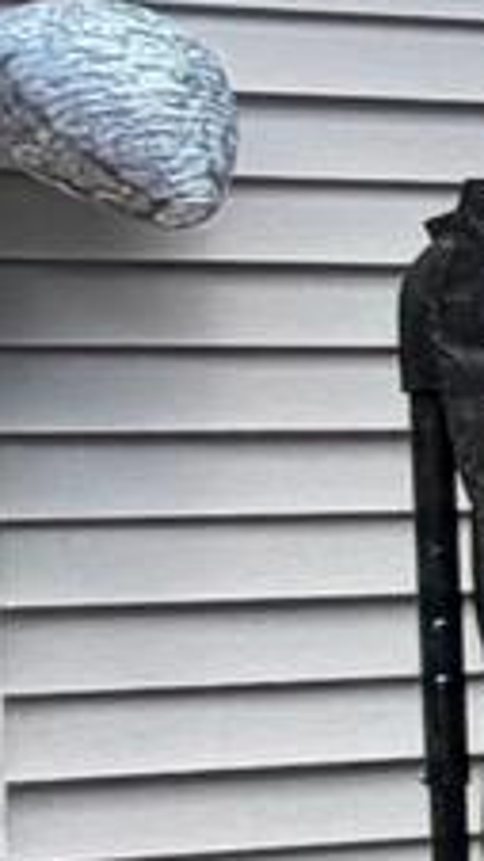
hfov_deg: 4.0
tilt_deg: -2.9
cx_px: 3712
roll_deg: -0.6
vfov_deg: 15.6
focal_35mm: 138
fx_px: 3151
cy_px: 507
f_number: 2.2
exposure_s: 1/518
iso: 40
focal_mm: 2.22
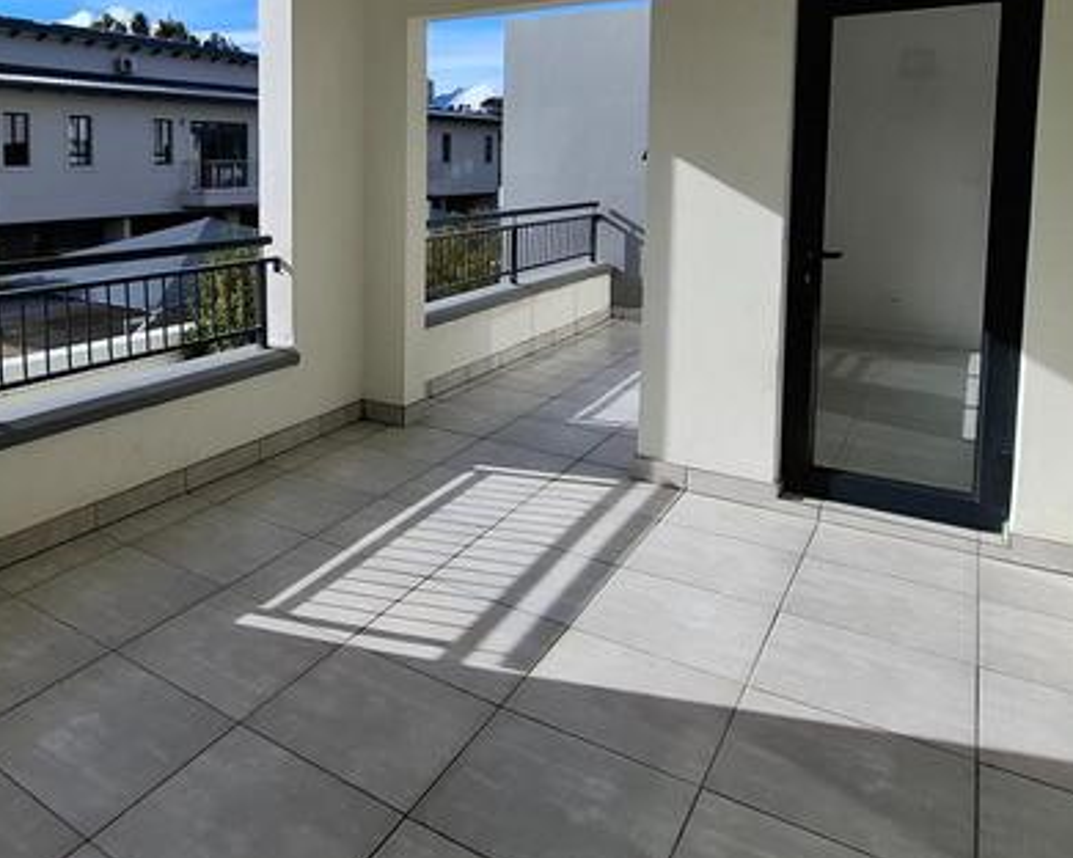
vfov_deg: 52.8
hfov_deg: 62.4
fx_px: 826
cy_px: 228
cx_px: 275
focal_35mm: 26
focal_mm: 1.74
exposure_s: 1/1048
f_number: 2.2
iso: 40
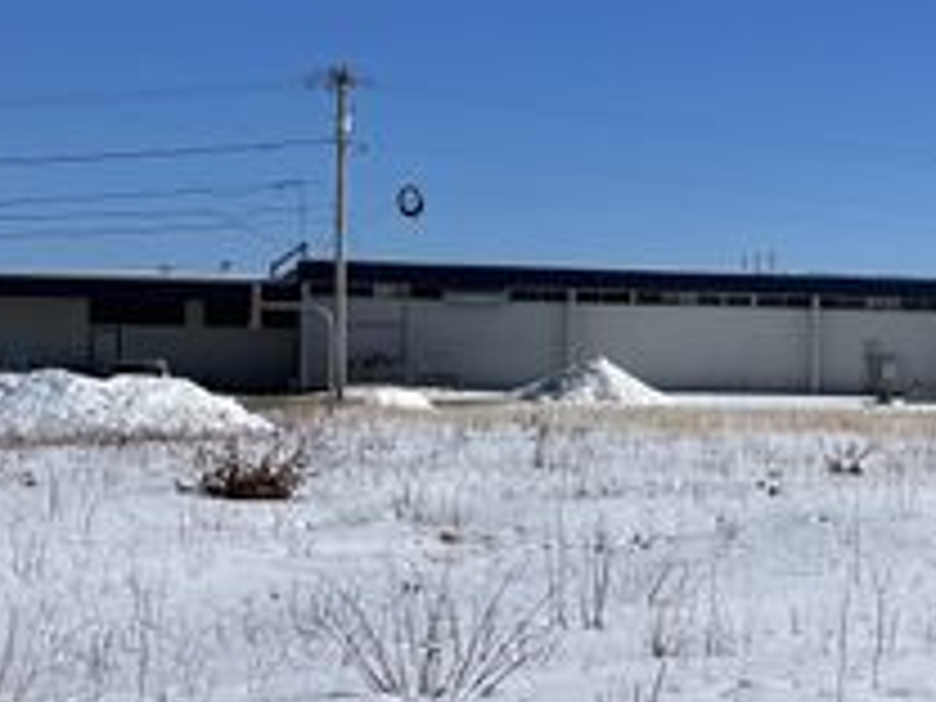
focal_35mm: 75
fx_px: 2028
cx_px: 1094
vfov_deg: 19.6
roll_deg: -1.7
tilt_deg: +0.4
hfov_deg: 23.9
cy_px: 382
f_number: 1.6
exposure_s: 1/10753
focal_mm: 4.2
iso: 32
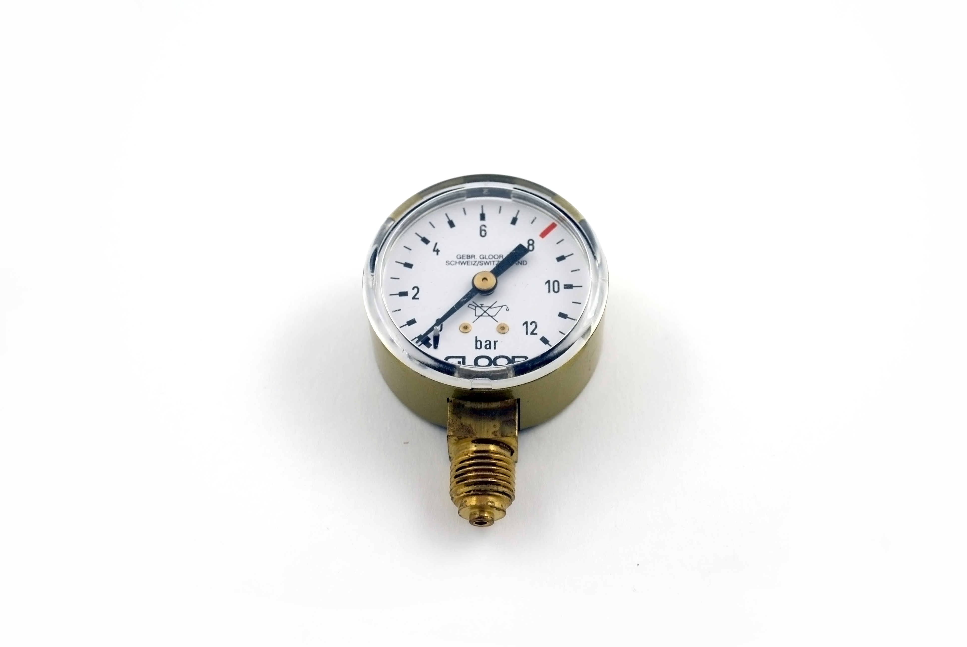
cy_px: 324
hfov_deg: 36.8
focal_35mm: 54
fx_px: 1452
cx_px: 484
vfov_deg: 25.1
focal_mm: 36
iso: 200
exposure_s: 1/100
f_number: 5.3
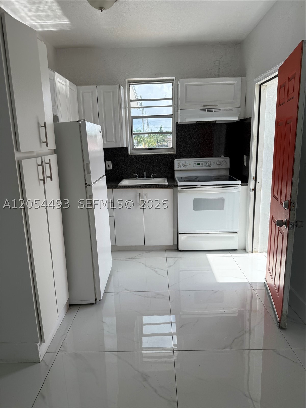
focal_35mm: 24
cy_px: 204
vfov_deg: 71.6
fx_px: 283
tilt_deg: -11.2
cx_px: 153
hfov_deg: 56.8
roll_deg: +0.5
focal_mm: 6.76
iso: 80
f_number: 1.78
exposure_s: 1/1770
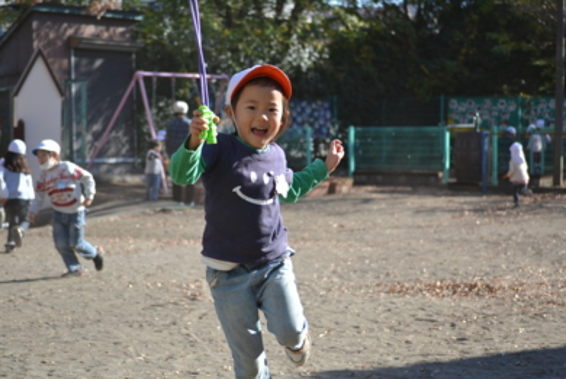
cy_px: 187
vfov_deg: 16.2
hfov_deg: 24.0
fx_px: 1330
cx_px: 286
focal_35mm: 85
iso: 400
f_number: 4.5
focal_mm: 55
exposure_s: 1/1000
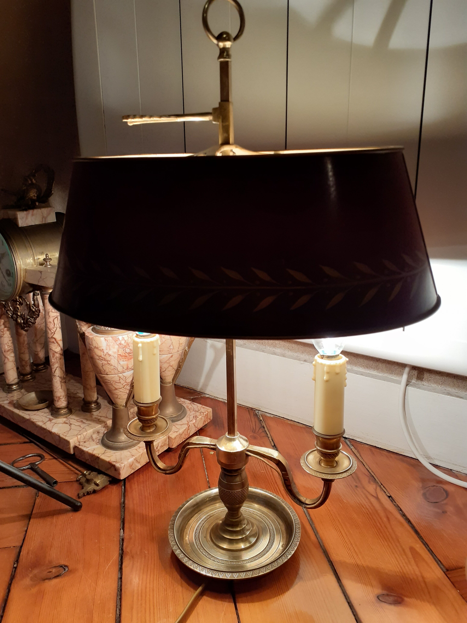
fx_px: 486
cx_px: 234
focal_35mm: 27
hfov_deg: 51.4
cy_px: 312
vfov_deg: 65.3
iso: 100
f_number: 1.9
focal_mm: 3.6
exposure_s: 1/50
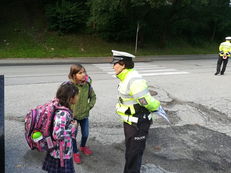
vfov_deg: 53.1
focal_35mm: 26
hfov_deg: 67.3
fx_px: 174
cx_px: 116
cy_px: 86
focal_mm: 3.83
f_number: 2.2
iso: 64
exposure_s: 1/100
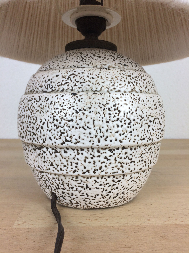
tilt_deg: -6.6
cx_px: 94
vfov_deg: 61.7
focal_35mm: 29
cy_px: 126
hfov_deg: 48.2
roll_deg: +0.6
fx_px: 211
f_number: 2.2
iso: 64
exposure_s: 1/100
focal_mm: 4.15
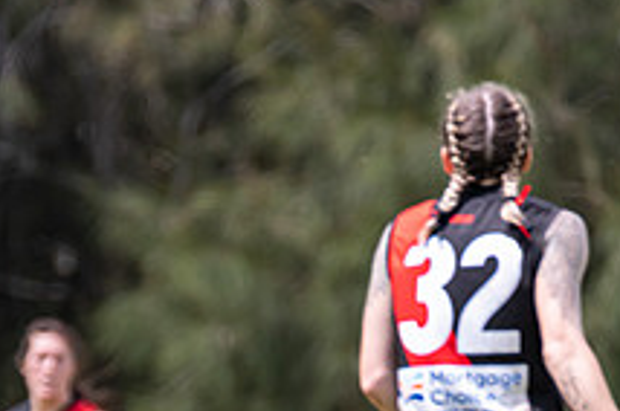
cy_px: 496
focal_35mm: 1676
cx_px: 87
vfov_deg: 0.8
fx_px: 28821
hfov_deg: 1.2
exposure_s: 1/2000
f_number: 6.3
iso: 800
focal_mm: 600
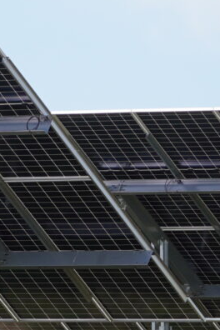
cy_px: 200
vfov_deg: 3.9
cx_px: -16
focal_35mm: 533
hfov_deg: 2.6
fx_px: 4888
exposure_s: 1/800
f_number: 4.5
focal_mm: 55
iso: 125
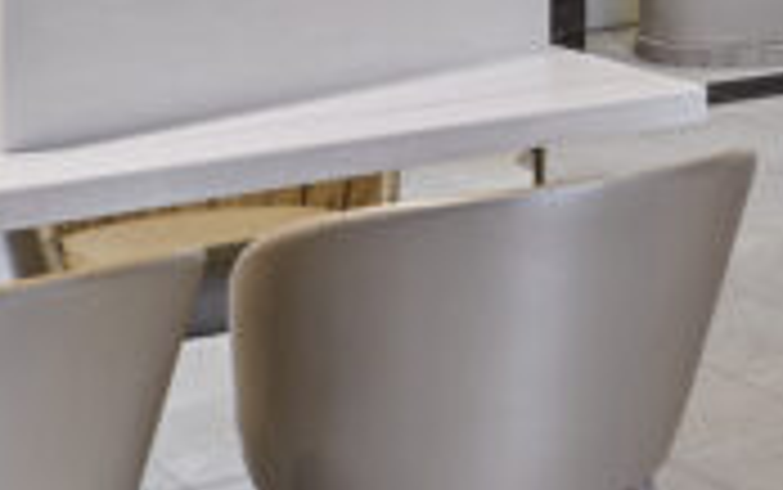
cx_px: 1503
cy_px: -344
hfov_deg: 15.8
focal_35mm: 108
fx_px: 2306
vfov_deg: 11.4
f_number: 9
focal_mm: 18
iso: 100
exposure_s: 1
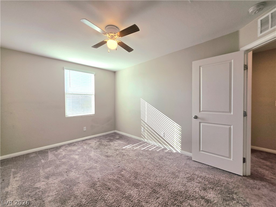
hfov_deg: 106.2
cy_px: 104
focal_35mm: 13
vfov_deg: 89.9
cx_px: 138
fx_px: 104
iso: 40
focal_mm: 2.2
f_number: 1.9
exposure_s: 1/120
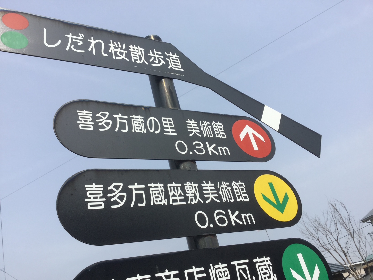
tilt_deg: +30.0
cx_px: 186
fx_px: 334
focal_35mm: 31
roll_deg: +15.1
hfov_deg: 58.4
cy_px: 140
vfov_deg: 45.4
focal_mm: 3.3
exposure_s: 1/1253
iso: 25
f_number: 2.4
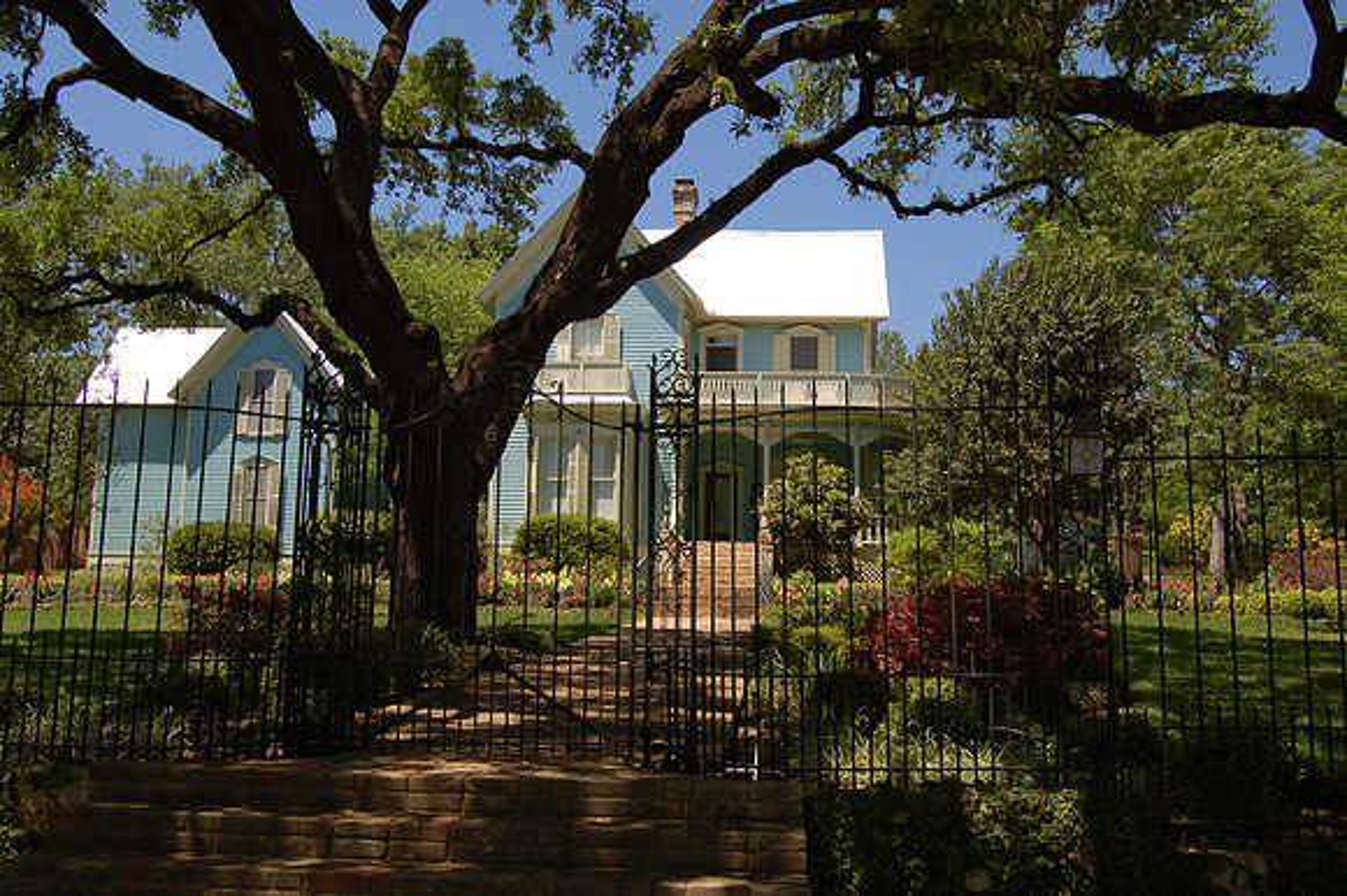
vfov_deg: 36.8
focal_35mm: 36
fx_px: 1346
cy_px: 448
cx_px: 674
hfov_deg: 53.2
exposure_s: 1/320
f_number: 9
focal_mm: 24
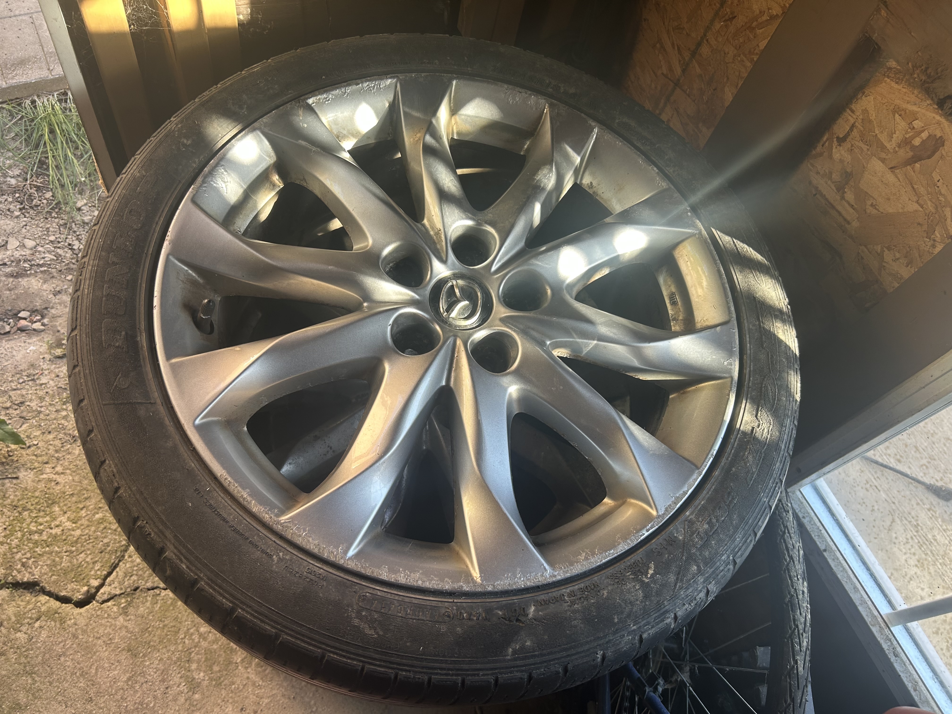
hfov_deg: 67.3
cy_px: 357
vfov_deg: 53.1
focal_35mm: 26
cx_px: 476
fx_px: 715
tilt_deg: -58.3
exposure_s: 1/121
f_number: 1.5
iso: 64
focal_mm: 5.7
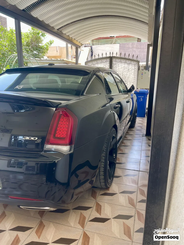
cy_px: 122
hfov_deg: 54.9
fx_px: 177
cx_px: 92
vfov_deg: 69.4
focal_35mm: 25
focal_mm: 5.1
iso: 32
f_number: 1.6
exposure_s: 1/146
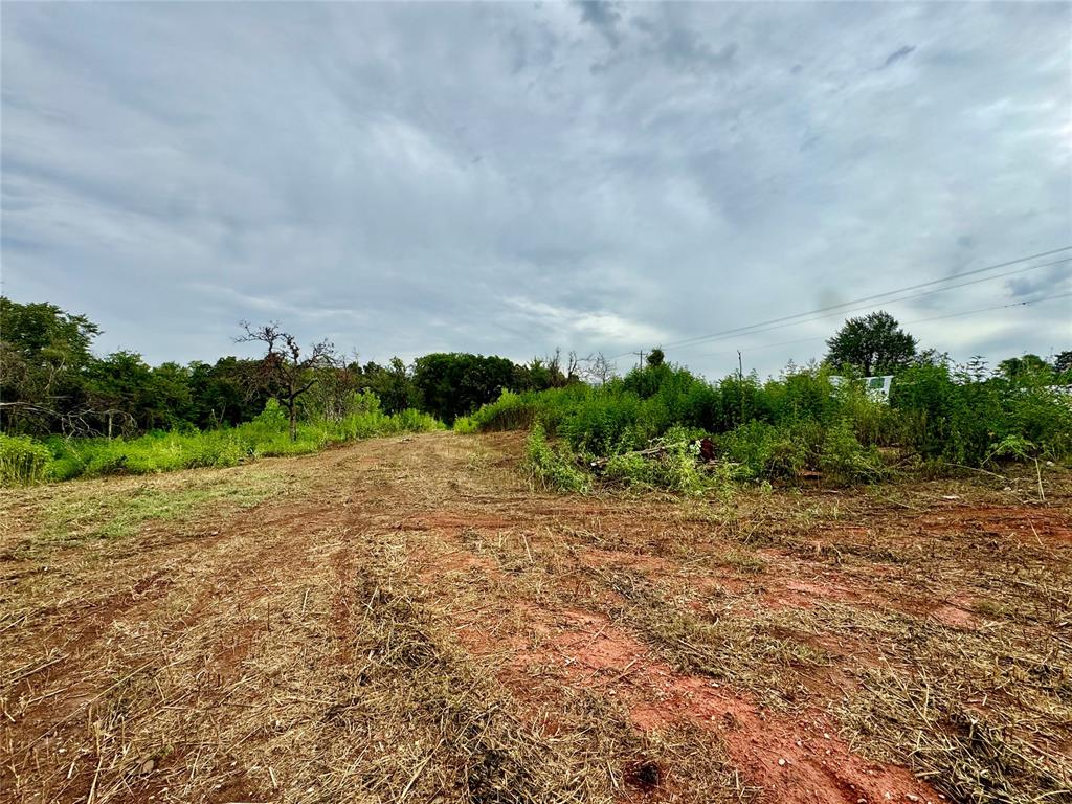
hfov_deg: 102.1
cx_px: 536
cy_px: 402
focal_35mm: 14
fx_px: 434
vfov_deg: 85.7
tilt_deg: +2.2
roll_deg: -1.4
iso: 50
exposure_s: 1/1217
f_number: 2.2
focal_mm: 2.22
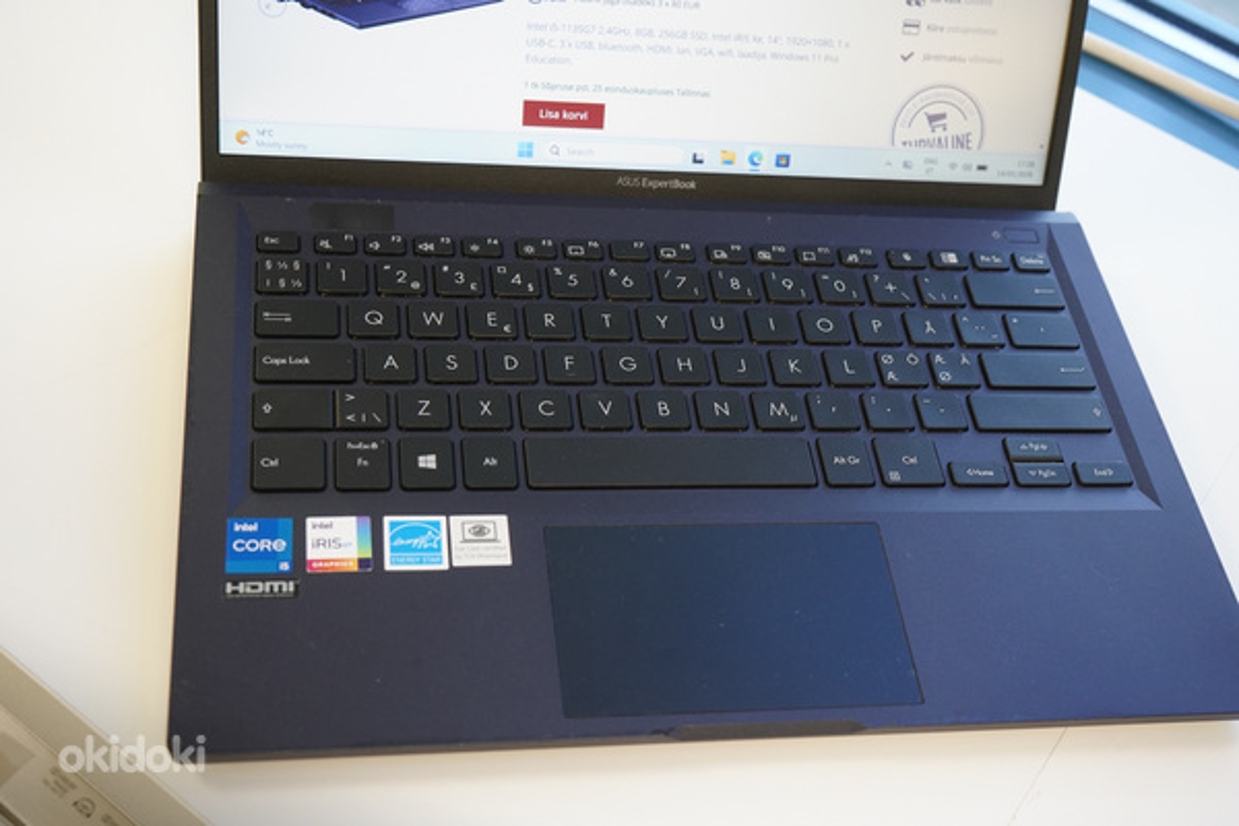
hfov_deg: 47.4
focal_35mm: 41
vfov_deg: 32.6
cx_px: 620
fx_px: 1411
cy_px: 413
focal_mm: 41
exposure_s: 1/60
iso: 2000
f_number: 7.1
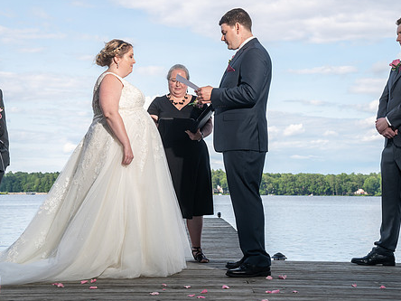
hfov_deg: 27.7
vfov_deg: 21.0
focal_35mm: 70
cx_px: 173
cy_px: 134
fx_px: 811
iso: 100
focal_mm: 54
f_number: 5.6
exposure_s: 1/250
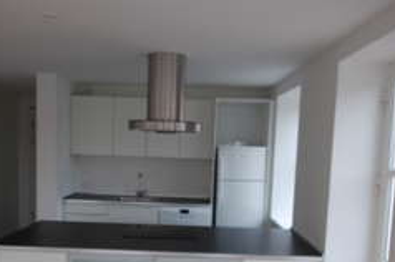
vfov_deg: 35.2
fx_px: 405
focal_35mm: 37
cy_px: 190
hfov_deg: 51.9
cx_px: 206
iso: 200
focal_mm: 14
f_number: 4
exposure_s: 1/80
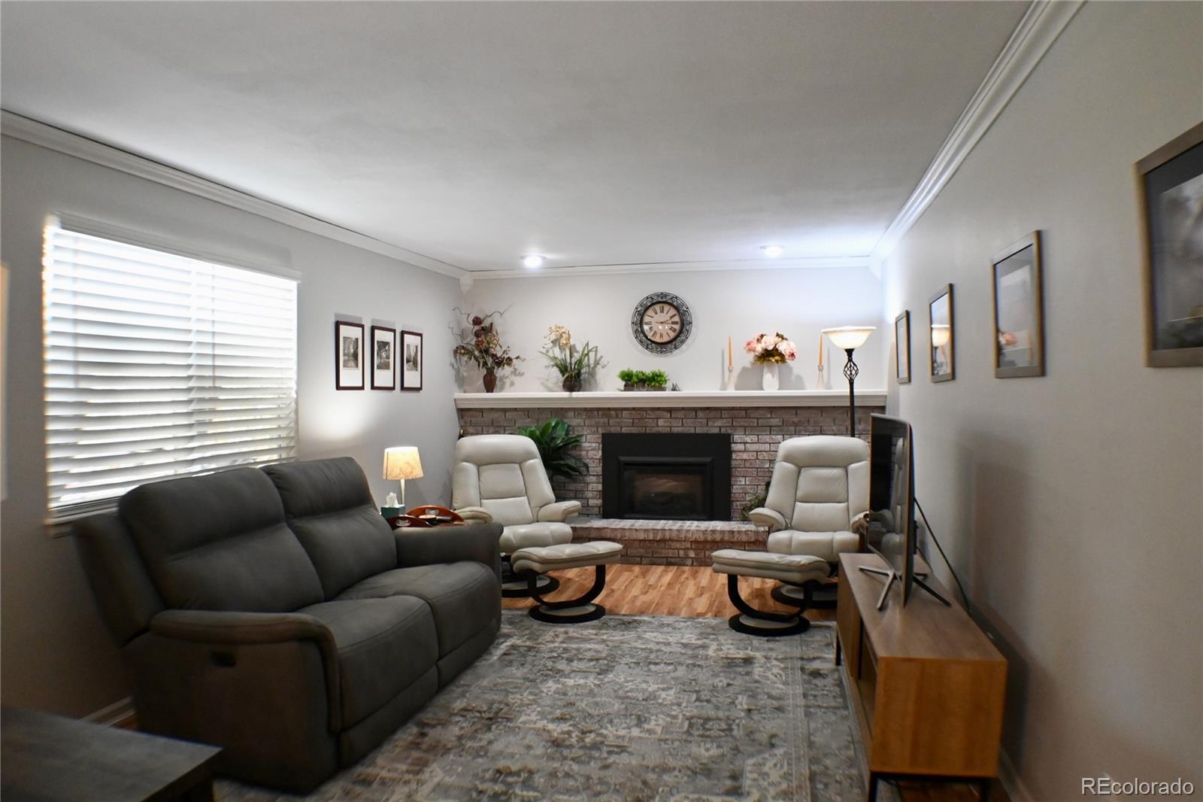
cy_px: 401
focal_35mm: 31
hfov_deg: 60.3
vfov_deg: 42.3
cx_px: 602
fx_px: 1036
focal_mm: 21
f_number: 4
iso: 2500
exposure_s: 1/125
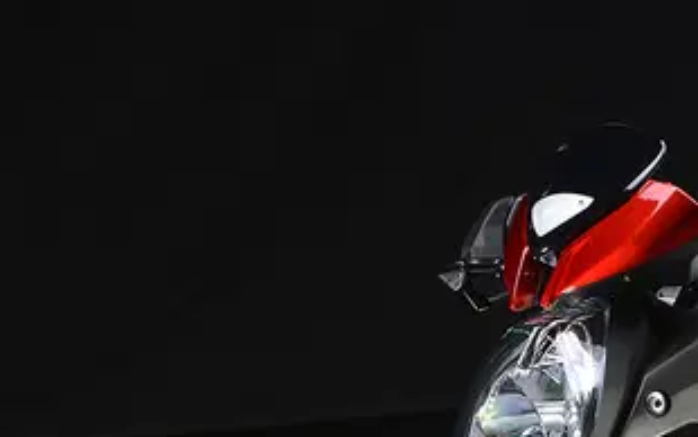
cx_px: 1121
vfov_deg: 2.5
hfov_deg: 3.9
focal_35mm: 533
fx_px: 10143
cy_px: 715
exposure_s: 1/100
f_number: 13
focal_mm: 135
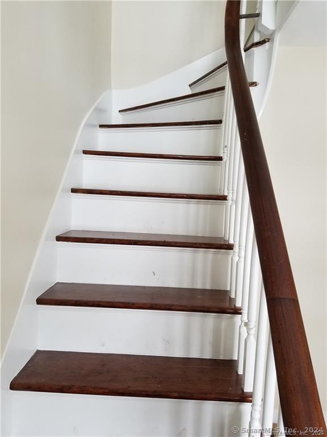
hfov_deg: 53.1
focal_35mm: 26
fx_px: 327
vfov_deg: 67.3
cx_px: 164
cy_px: 218
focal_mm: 4.25
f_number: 1.7
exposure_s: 1/60
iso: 160
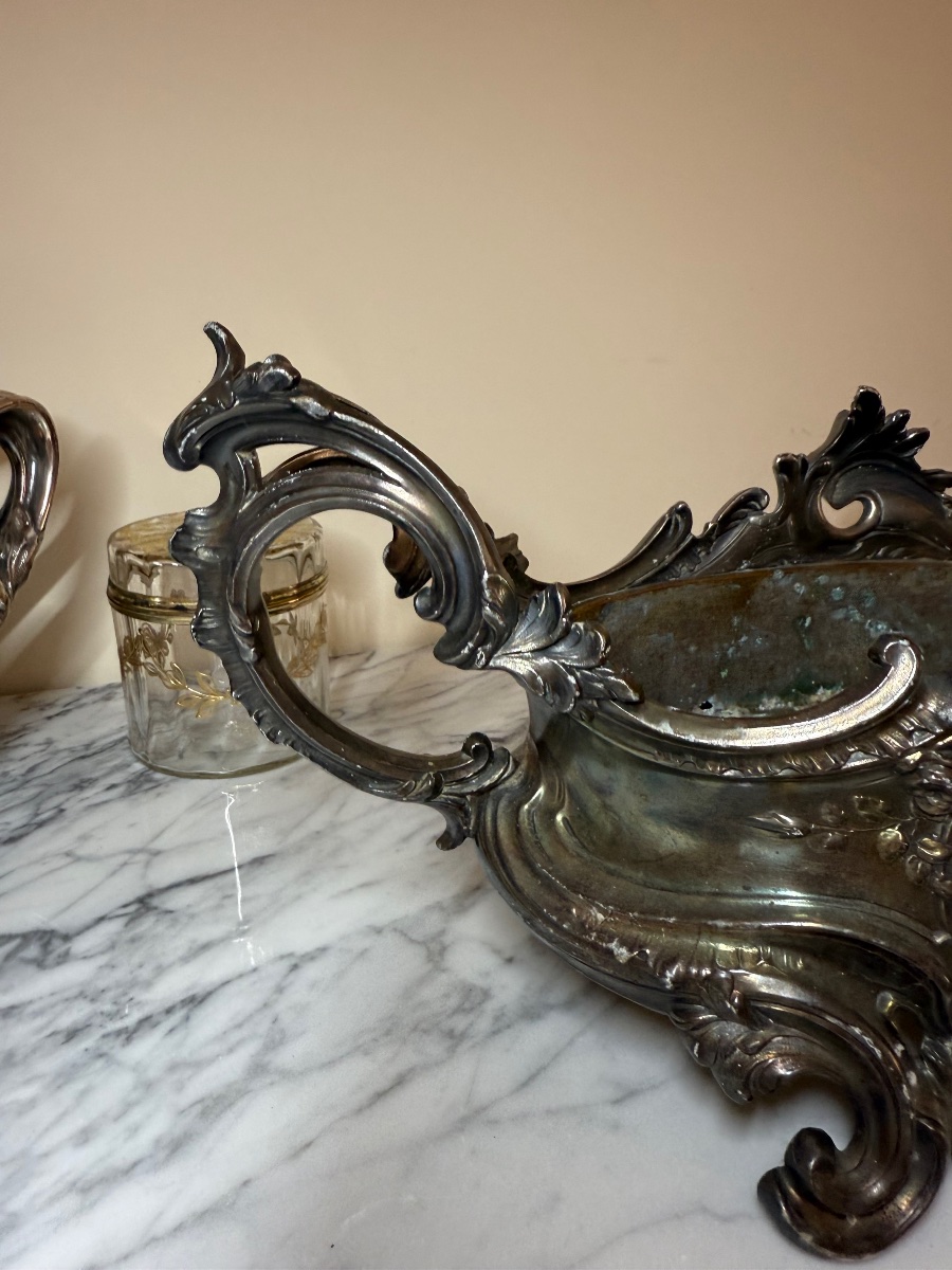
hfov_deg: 56.8
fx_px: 880
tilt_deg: -20.3
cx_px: 476
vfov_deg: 71.6
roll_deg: -1.6
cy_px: 635
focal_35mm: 24
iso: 125
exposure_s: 1/99
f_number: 2.2
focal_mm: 2.22
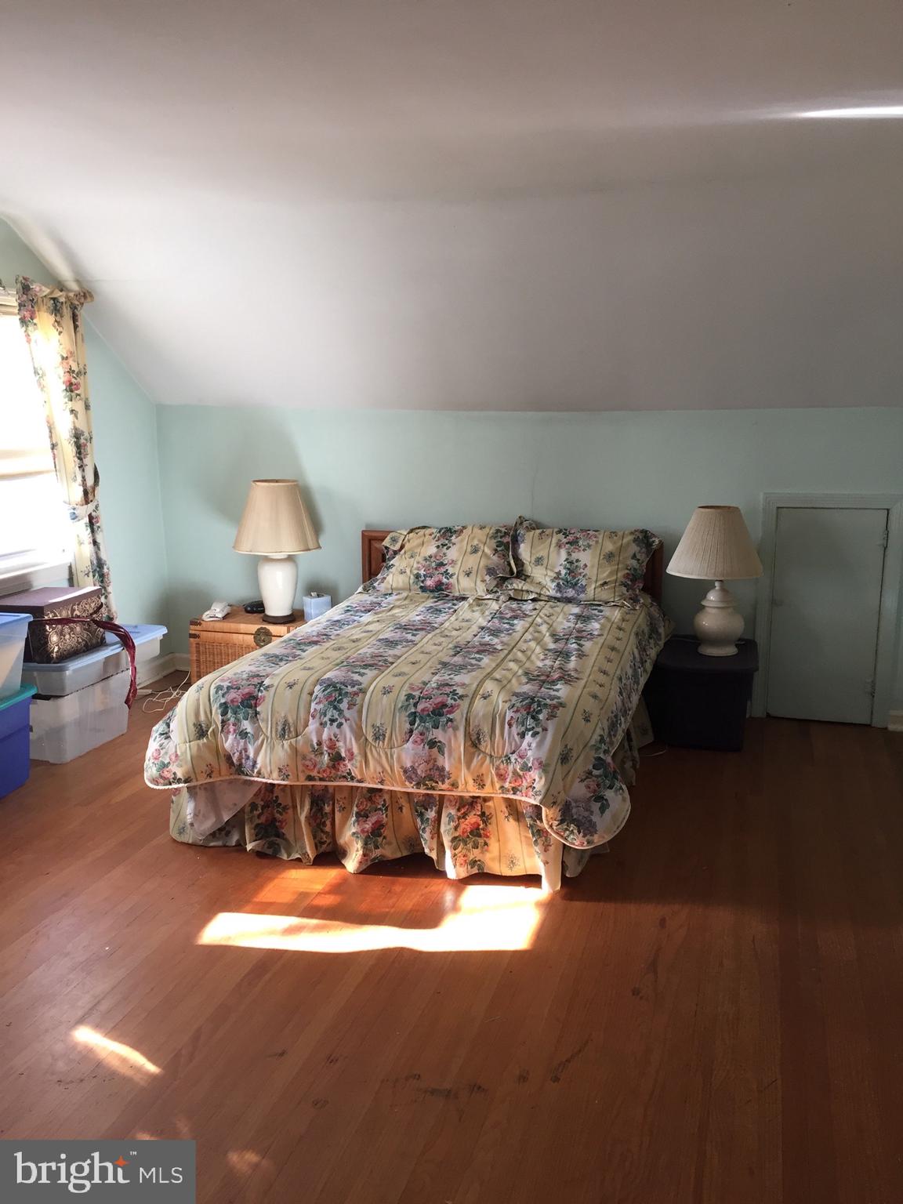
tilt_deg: -9.4
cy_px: 602
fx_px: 1009
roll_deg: +0.9
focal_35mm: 29
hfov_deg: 48.2
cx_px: 452
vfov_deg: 61.7
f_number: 2.2
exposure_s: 1/30
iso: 32
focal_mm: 4.15
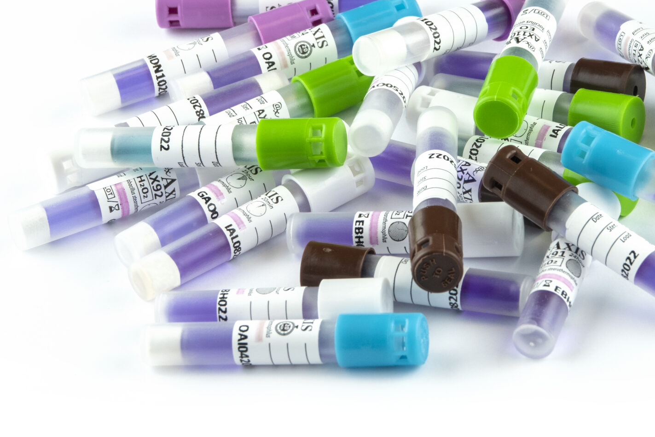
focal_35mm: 259
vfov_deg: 5.3
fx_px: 4713
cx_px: 457
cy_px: 105
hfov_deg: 7.9
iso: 200
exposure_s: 1/40
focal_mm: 52.82
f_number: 8
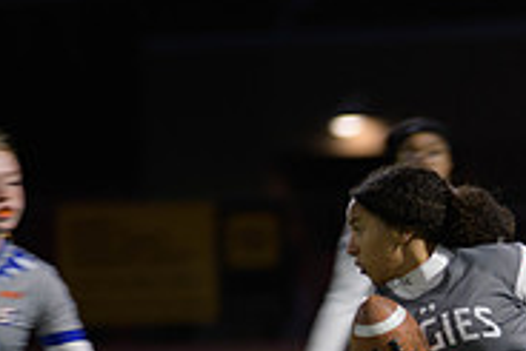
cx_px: 526
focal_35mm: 566
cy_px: 395
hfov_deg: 3.6
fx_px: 8276
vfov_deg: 2.4
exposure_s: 1/200
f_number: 2.8
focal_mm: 180
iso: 800
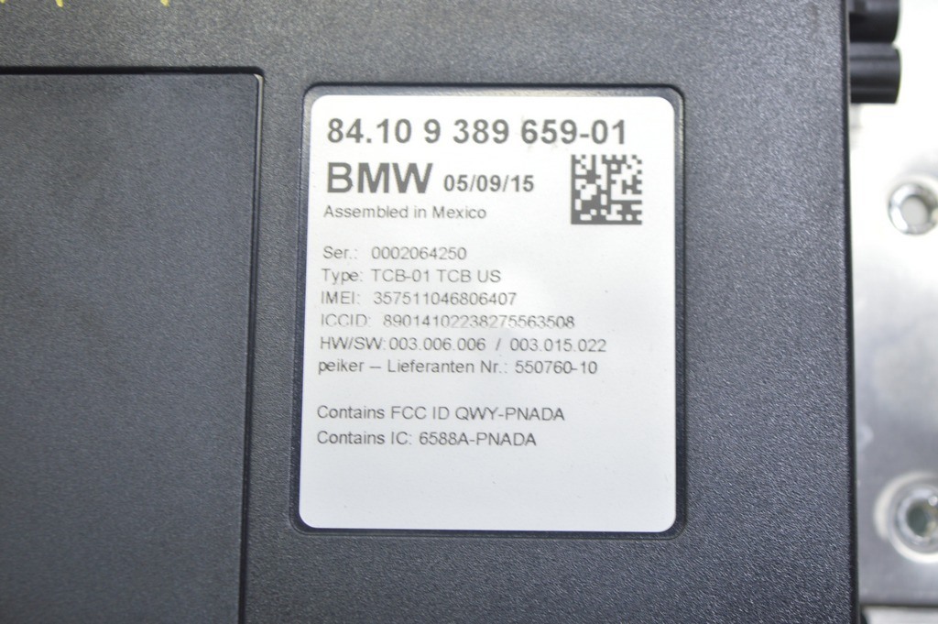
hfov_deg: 28.1
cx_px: 469
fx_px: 1874
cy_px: 312
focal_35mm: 72
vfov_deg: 18.9
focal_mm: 48
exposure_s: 1/20
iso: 400
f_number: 5.6
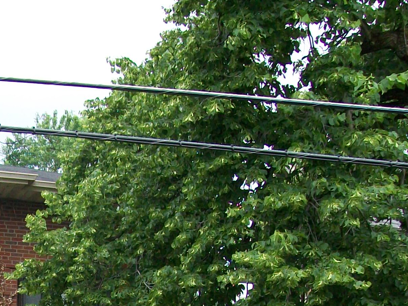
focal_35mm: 104
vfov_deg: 13.6
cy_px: 430
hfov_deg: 18.0
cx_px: -76
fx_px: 1226
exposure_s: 1/160
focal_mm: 6
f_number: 2.7
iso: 64
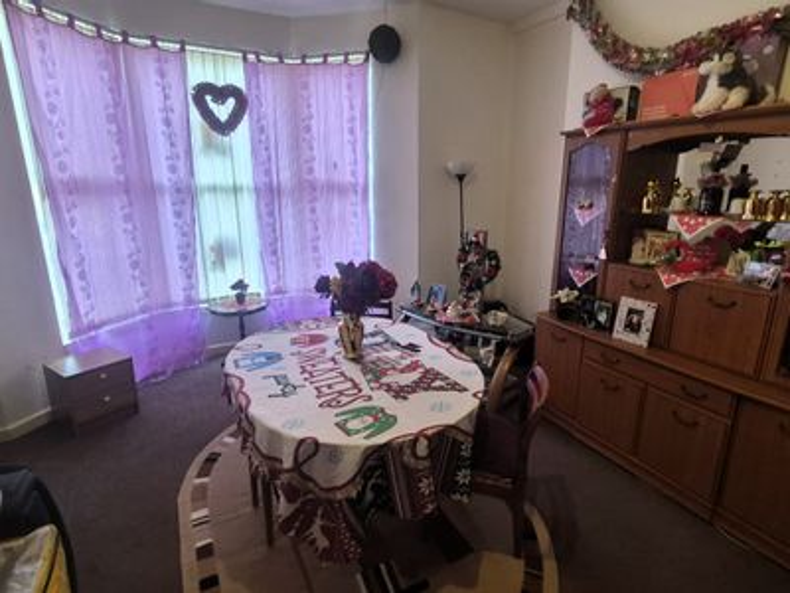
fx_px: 297
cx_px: 395
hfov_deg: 106.2
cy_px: 296
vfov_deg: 89.9
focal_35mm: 13
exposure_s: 1/50
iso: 250
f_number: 2.2
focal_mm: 1.74
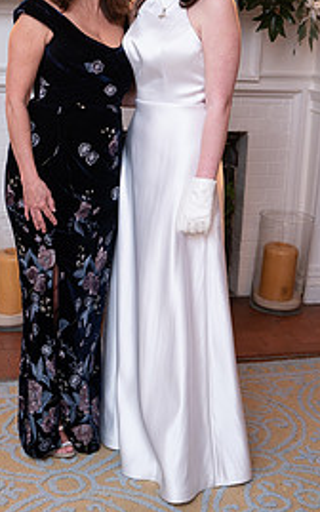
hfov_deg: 20.6
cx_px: 139
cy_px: 187
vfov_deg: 32.3
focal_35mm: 63
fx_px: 880
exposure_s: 1/80
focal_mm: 37
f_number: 4.5
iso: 800
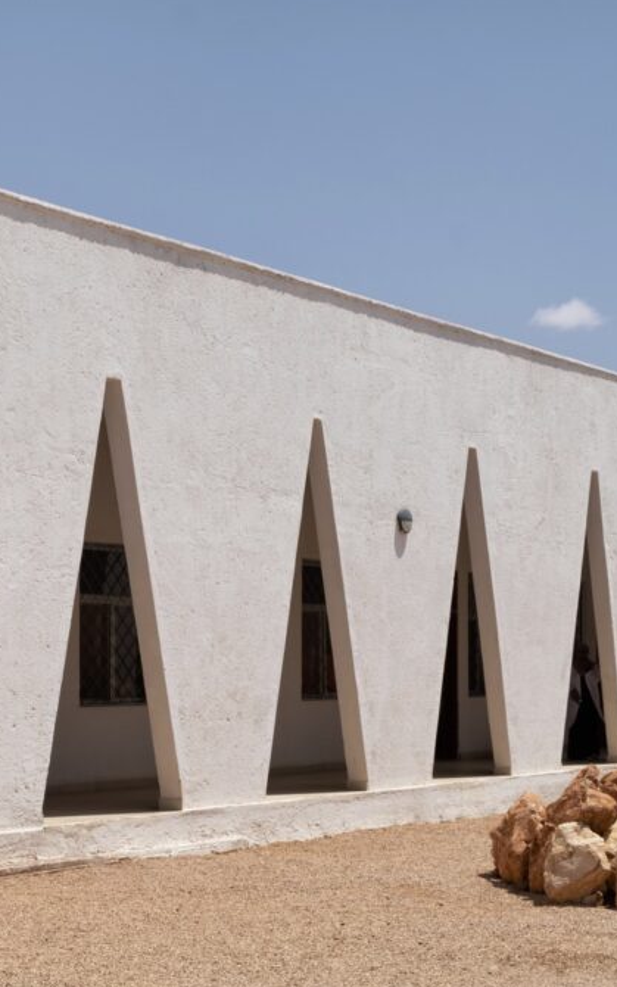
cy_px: 496
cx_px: 131
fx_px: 1802
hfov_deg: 19.3
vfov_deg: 30.6
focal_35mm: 67
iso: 100
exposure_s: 1/170
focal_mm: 28.9
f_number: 11
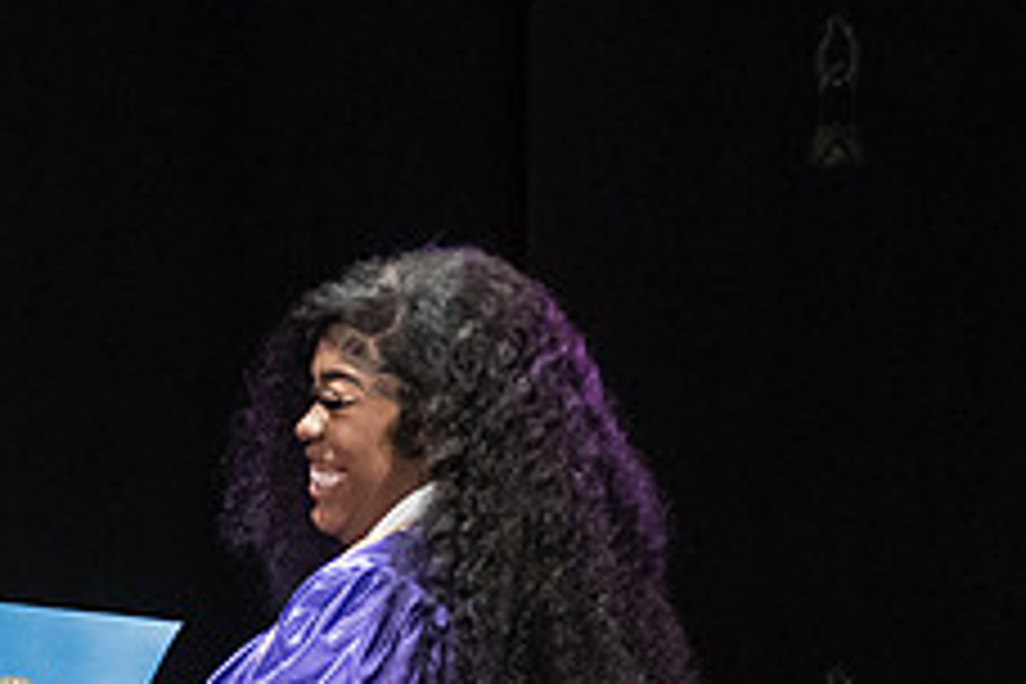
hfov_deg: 3.5
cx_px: -41
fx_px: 16728
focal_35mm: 587
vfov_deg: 2.3
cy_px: 791
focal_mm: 155
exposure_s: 1/320
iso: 4000
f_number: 2.8
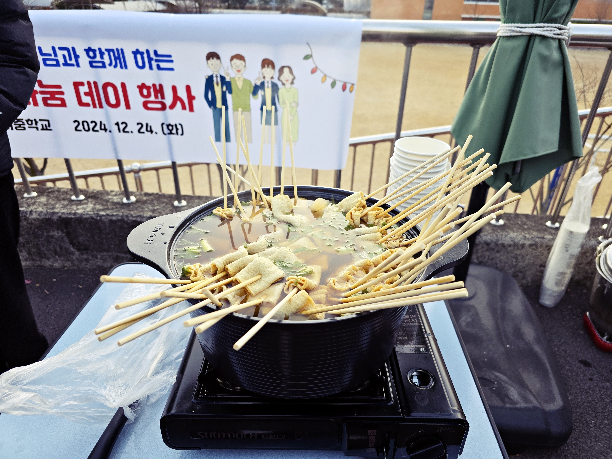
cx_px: 306
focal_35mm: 23
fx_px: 407
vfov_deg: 58.9
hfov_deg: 73.9
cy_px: 230
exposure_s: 1/180
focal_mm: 6.3
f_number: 1.7
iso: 64
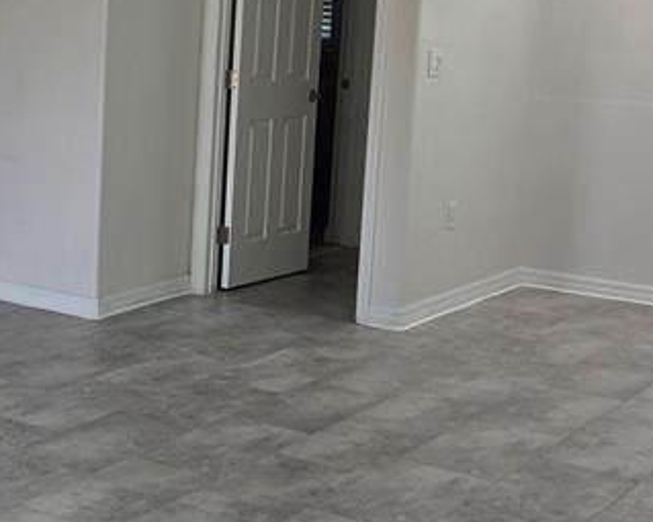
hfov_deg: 24.1
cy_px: 184
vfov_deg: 21.2
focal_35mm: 72
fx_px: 1391
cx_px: -119
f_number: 1.8
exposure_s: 1/120
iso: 40
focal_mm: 5.4
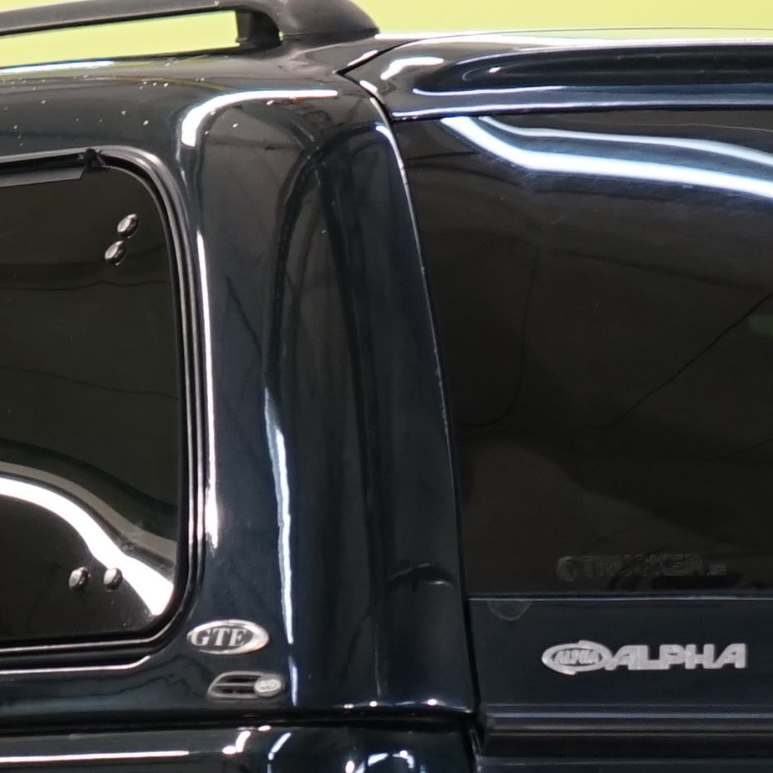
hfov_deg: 4.5
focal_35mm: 386
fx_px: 9752
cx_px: 73
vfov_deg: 4.5
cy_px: 1119
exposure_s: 1/30
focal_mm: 70
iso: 500
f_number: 5.6
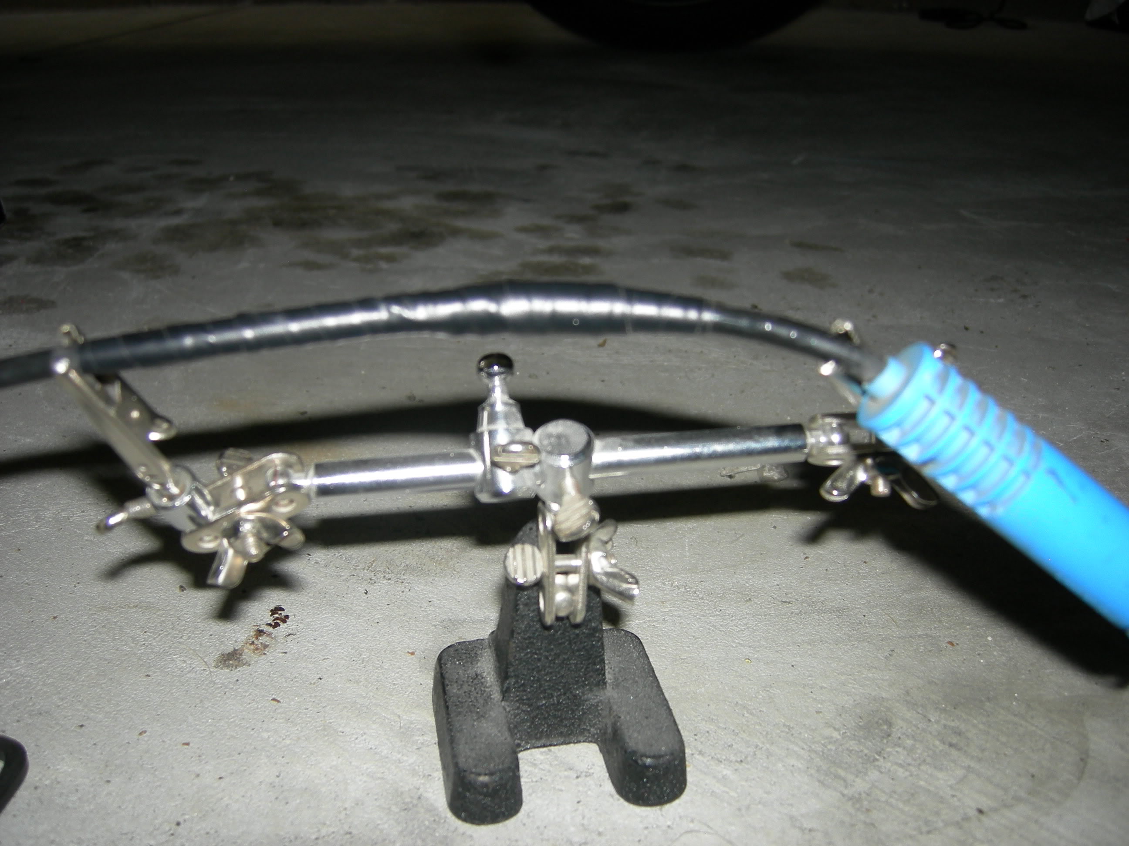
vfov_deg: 39.7
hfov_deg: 51.4
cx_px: 564
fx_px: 1174
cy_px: 423
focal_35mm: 36
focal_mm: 7.5
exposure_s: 1/60.1
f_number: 2.7
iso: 64
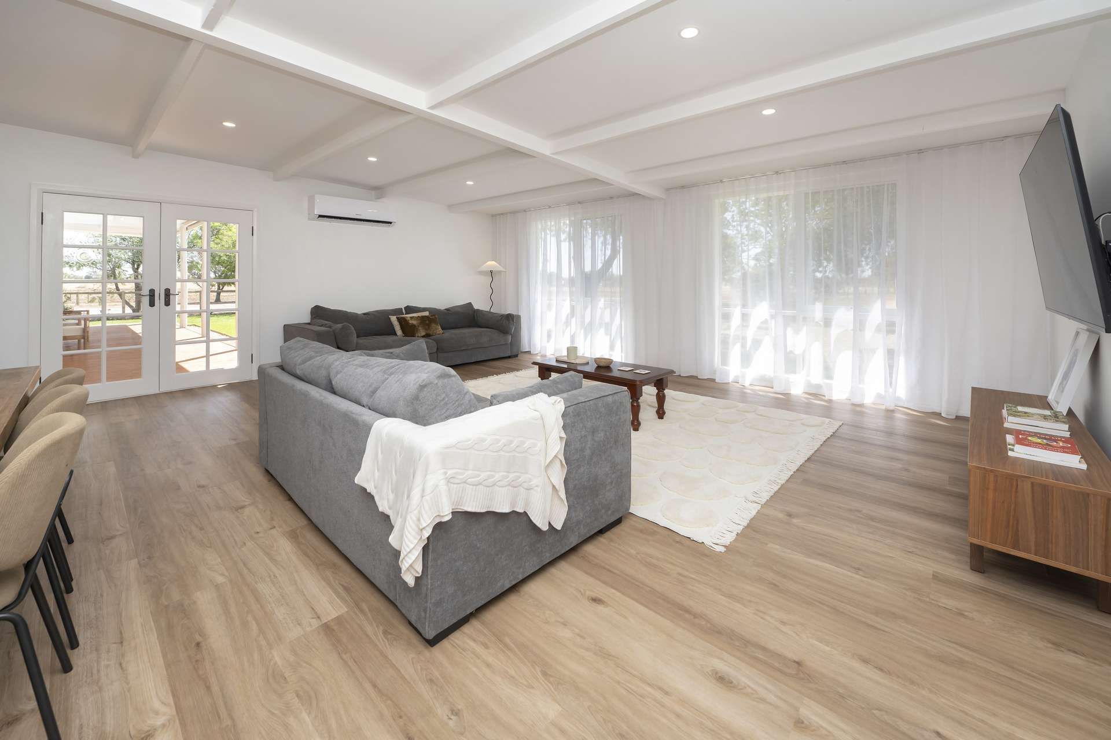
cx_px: 556
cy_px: 370
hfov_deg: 104.3
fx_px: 432
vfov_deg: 81.2
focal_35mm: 14
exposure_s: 1/160
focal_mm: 14
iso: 250
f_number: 9
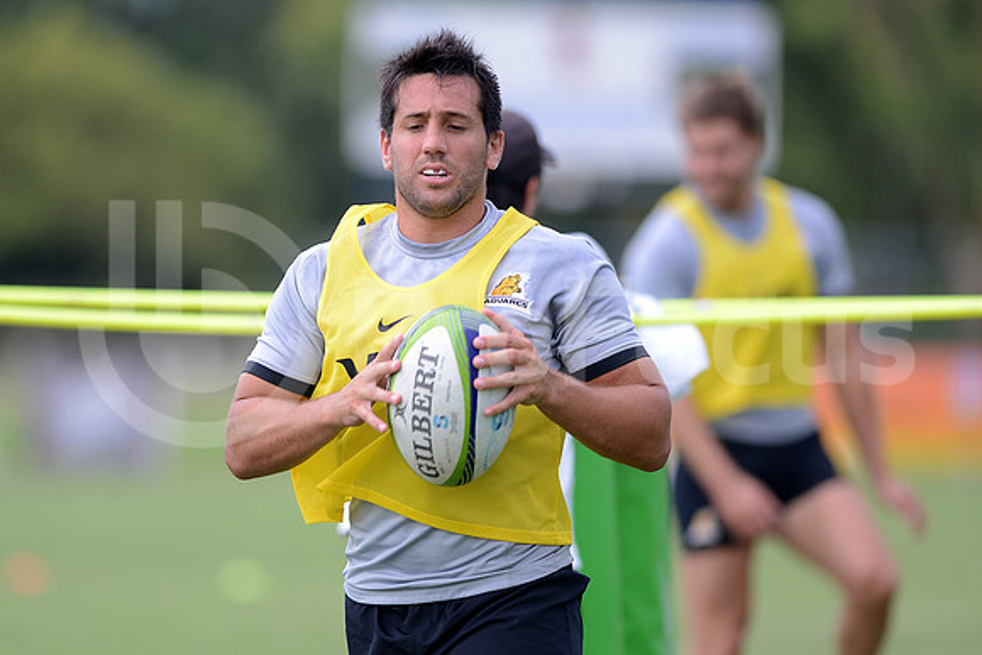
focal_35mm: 300
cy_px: 328
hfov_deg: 6.9
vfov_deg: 4.6
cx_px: 491
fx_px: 8185
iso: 200
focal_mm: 300
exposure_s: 1/800
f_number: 2.8
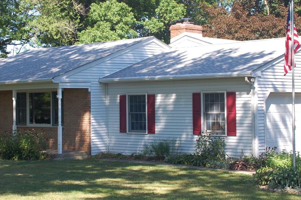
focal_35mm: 82
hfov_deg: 24.8
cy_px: 79
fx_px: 685
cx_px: 122
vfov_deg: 16.6
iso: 200
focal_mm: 32
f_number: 7.1
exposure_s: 1/200
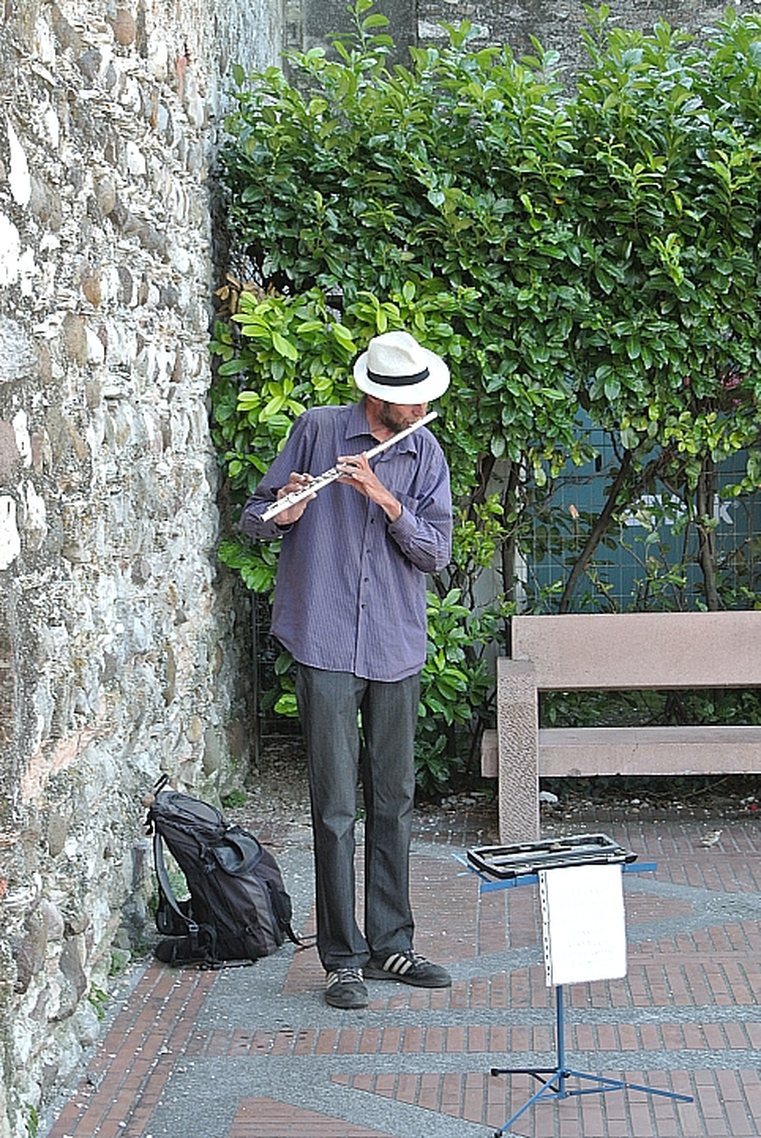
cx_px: 406
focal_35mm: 87
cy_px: 556
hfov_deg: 15.7
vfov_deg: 23.4
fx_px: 2753
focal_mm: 30
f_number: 8
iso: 400
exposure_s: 1/13
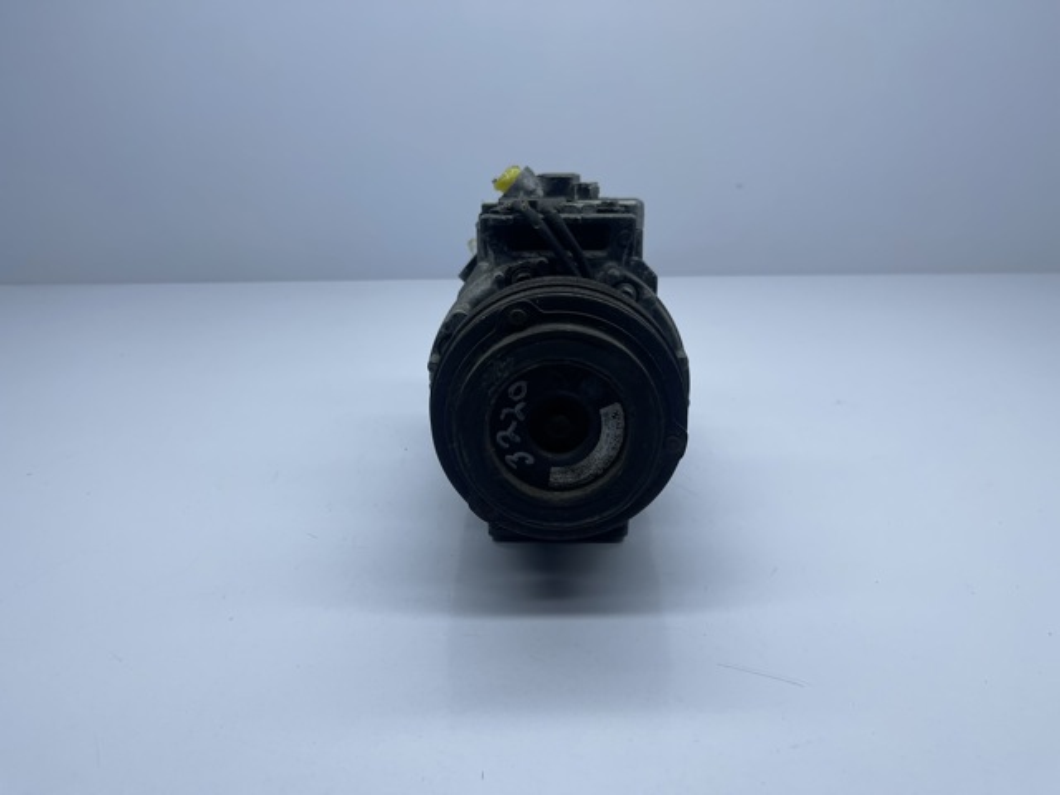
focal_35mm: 25
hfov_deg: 69.4
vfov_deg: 54.9
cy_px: 398
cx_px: 530
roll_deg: -0.2
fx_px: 766
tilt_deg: -24.2
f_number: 1.6
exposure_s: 1/1493
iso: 32
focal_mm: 5.1
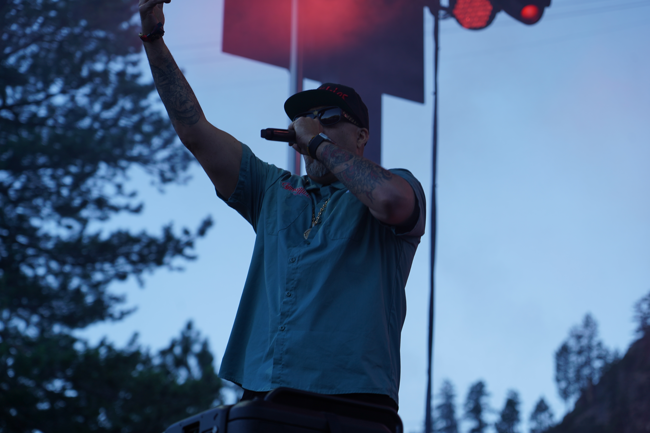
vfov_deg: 13.0
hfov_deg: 19.5
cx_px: 325
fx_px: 1896
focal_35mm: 105
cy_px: 216
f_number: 5
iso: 100
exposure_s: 1/200
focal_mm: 105
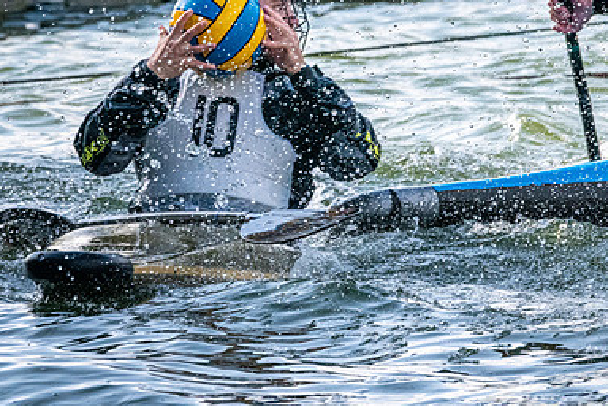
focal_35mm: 735
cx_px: 265
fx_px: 12412
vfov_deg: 1.9
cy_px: 120
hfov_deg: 2.8
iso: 2500
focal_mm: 400
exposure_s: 1/3200
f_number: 11
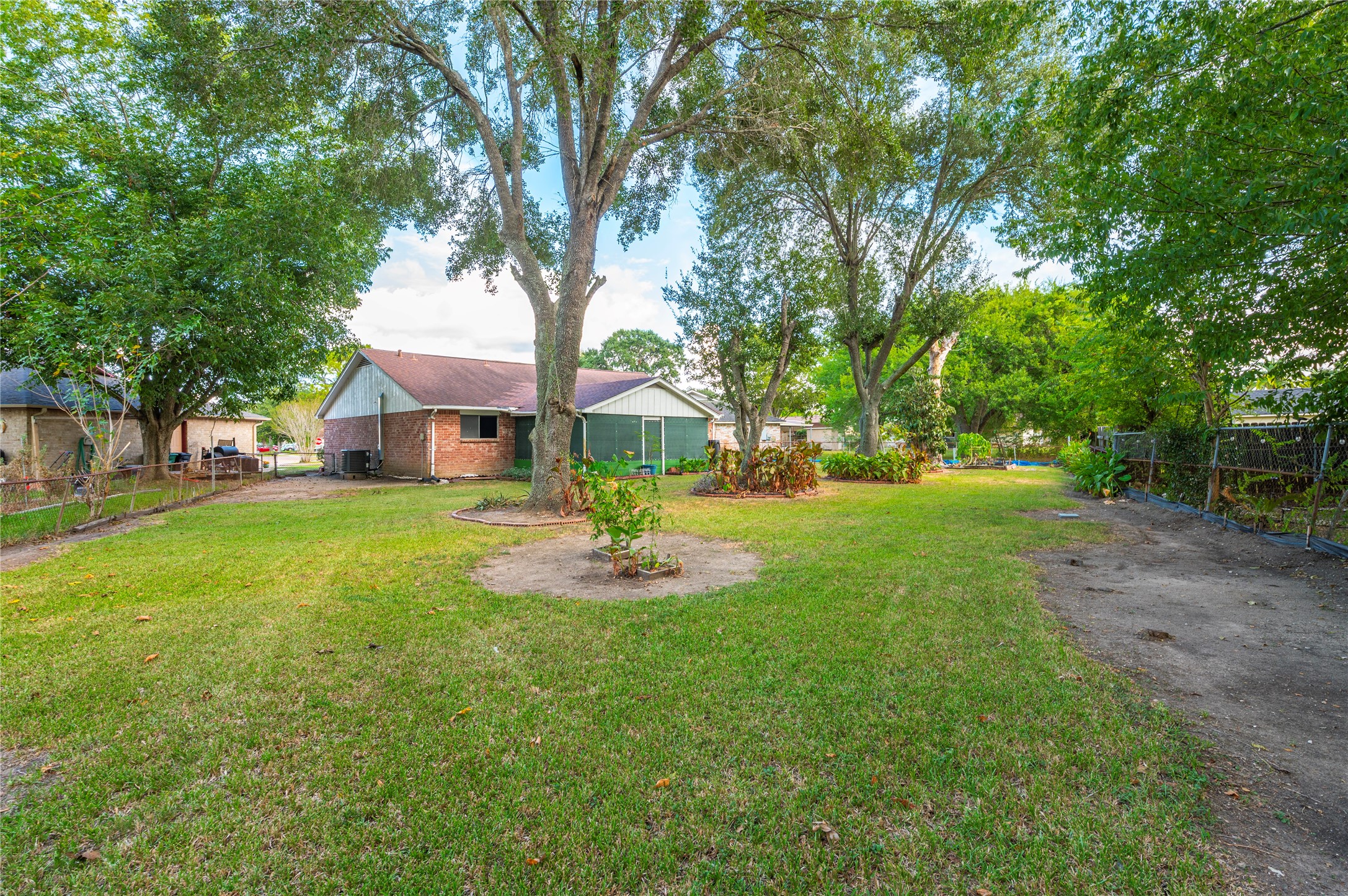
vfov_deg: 70.4
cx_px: 674
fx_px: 636
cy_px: 448
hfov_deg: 93.3
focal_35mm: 17
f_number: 11
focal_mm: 17
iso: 125
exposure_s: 1/20
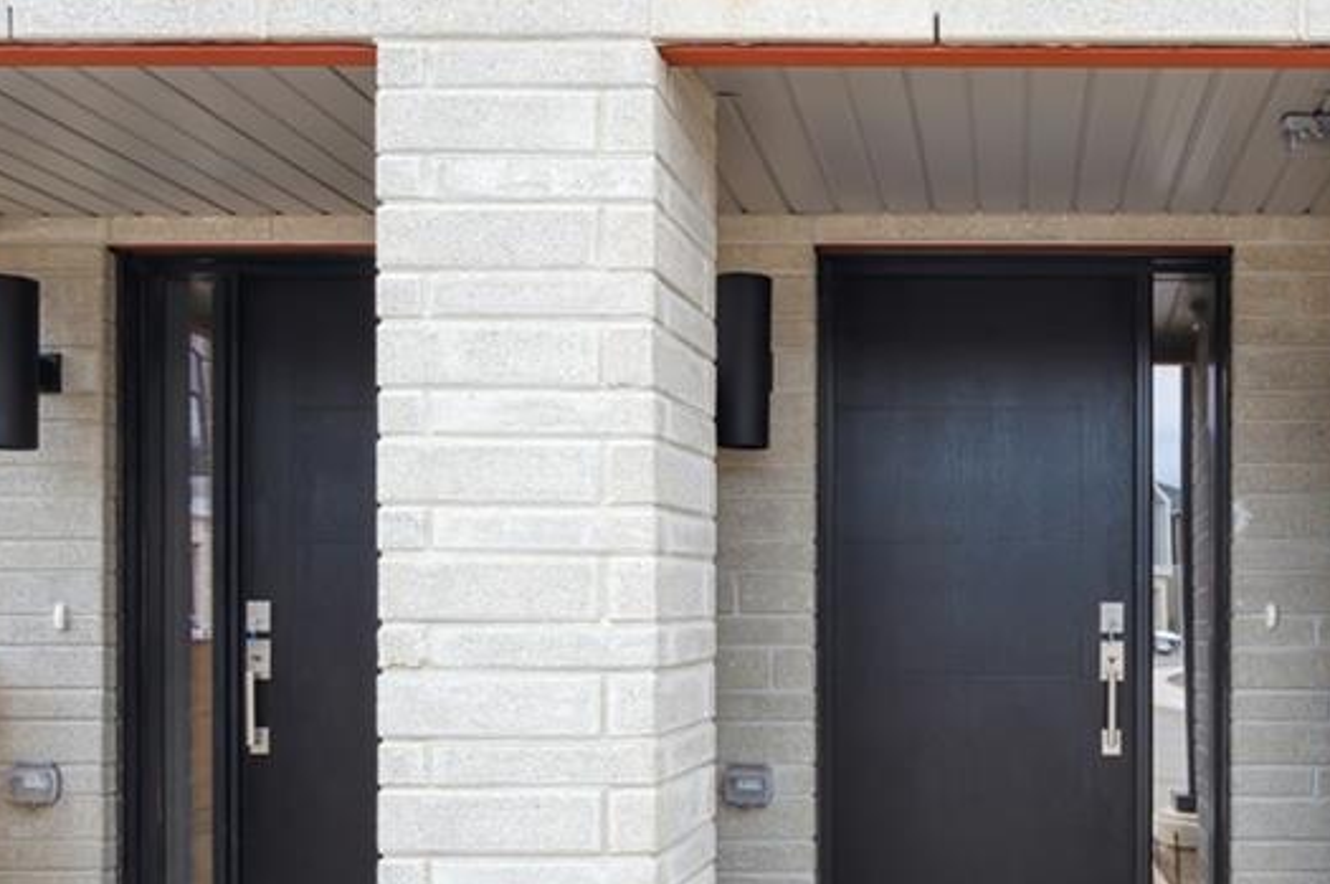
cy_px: 576
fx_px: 1475
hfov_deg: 46.9
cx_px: 985
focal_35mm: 40
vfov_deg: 33.1
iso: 200
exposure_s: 1/100
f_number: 13
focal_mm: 20.5
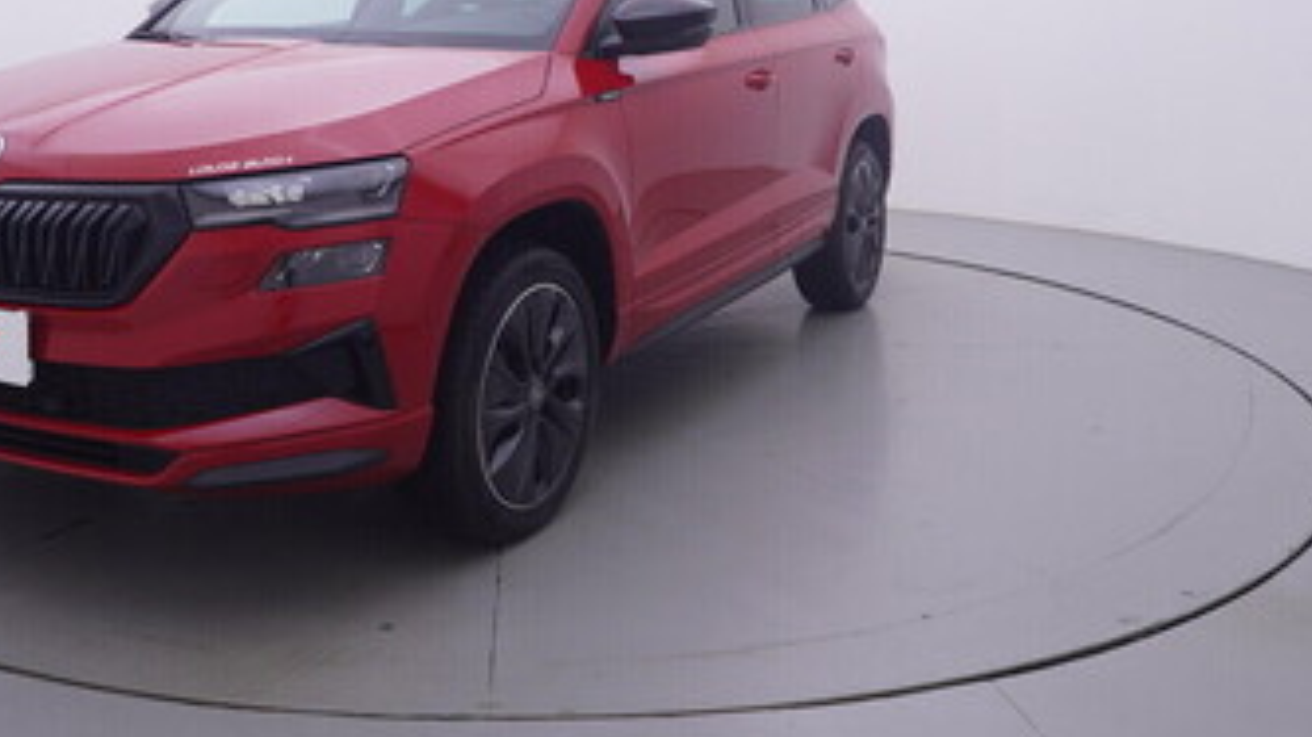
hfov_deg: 51.4
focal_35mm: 39
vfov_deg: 29.3
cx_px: 522
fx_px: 1351
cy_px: 81
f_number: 5
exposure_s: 1/80
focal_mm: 15
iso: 200
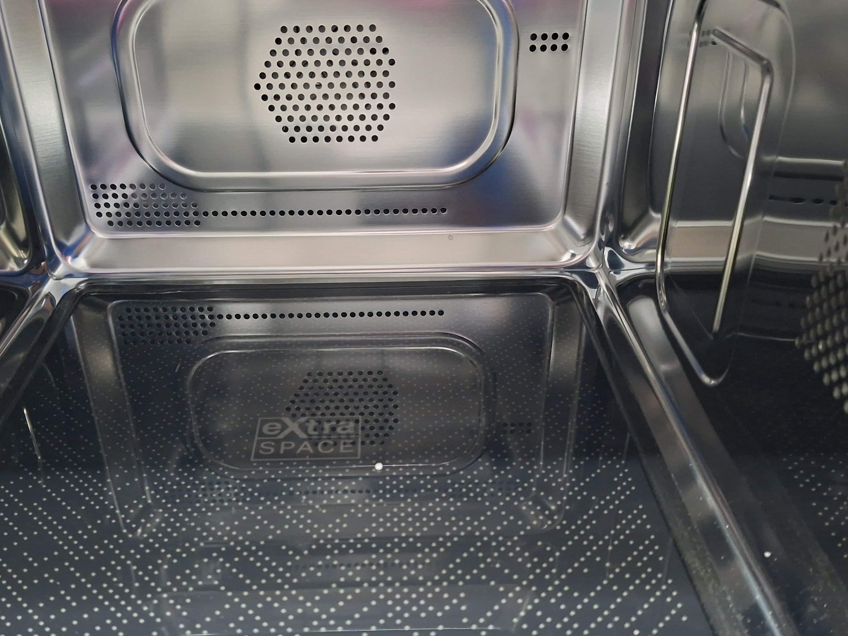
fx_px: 833
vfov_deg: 41.6
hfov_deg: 53.8
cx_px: 372
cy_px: 379
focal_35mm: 34
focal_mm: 5.54
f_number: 1.8
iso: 800
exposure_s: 1/25
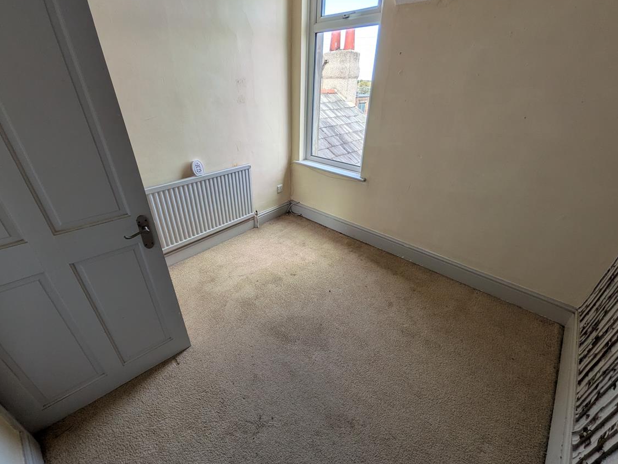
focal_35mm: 15
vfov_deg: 81.7
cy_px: 231
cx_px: 295
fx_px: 268
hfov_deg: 98.1
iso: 45
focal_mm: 1.85
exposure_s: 1/228
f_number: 2.2
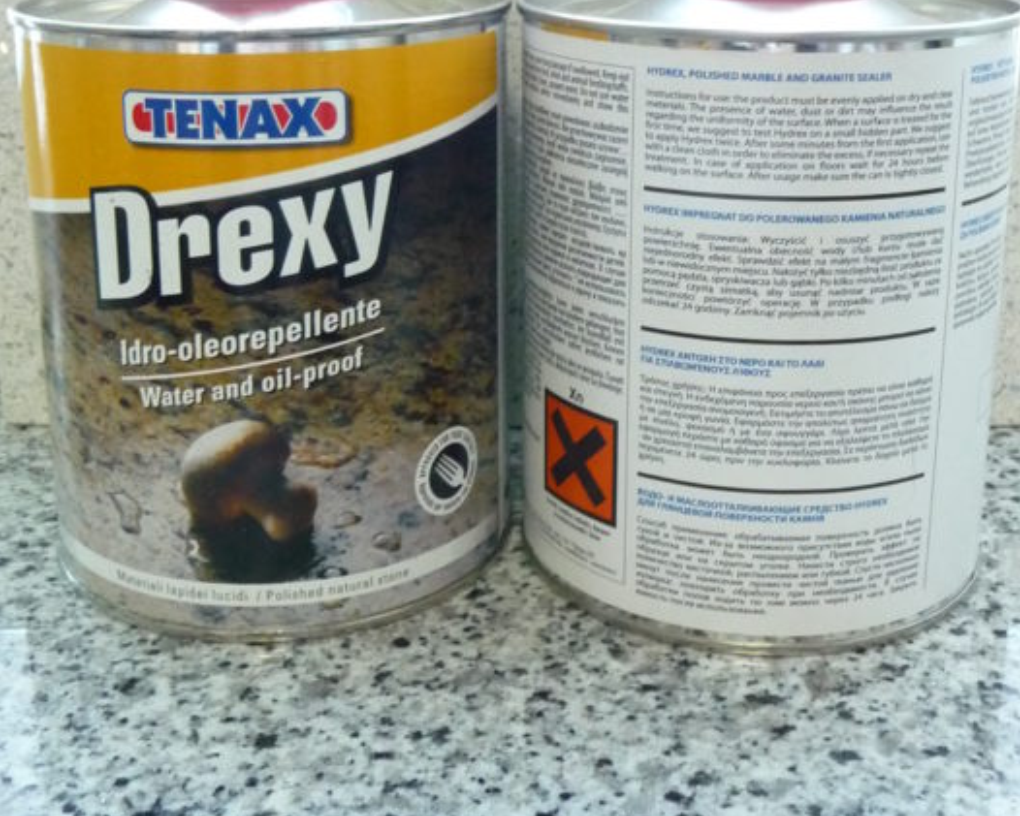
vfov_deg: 32.0
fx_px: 1389
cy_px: 178
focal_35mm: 46
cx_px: 513
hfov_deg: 40.3
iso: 400
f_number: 3.3
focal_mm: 4.7
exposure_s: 1/10
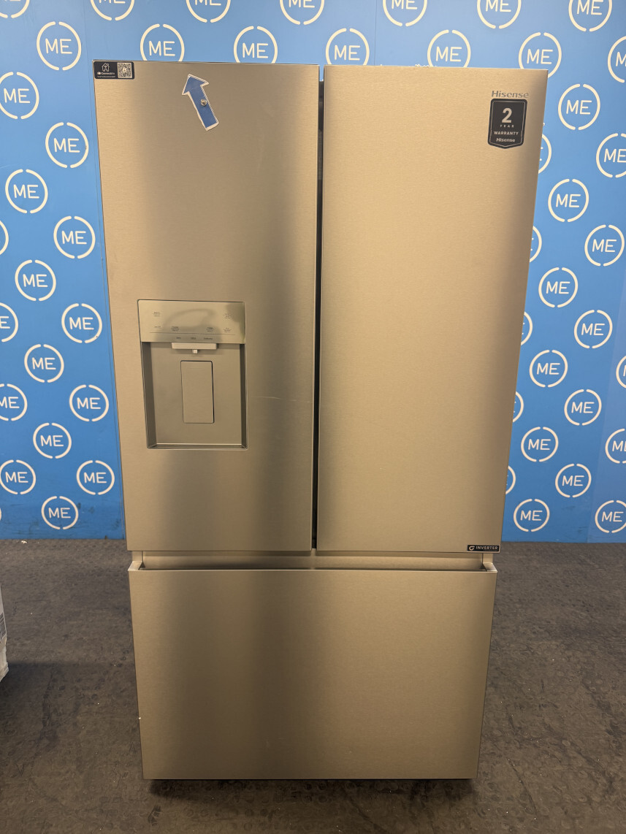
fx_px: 578
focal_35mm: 24
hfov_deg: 56.8
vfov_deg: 71.6
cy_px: 417
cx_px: 313
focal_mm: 6.76
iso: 125
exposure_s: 1/50
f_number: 1.78
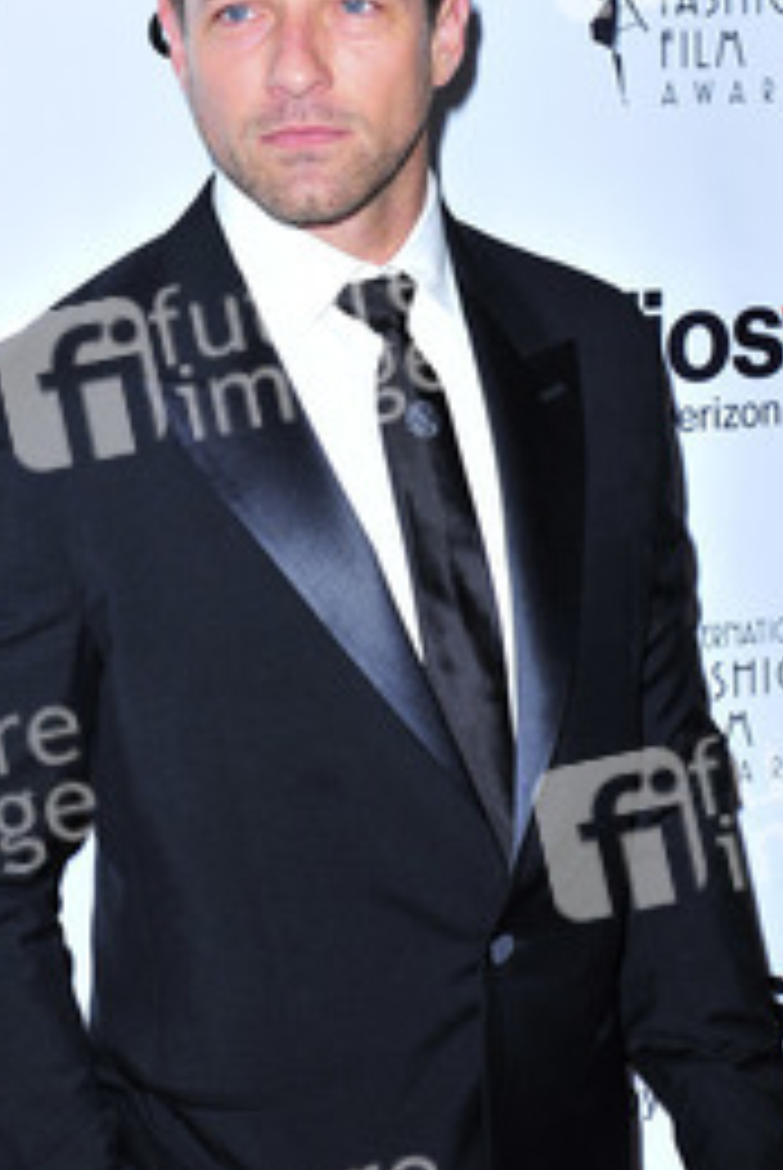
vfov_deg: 23.6
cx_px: 358
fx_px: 2798
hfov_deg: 15.9
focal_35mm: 86
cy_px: 590
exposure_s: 1/320
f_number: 5.6
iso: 500
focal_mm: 56
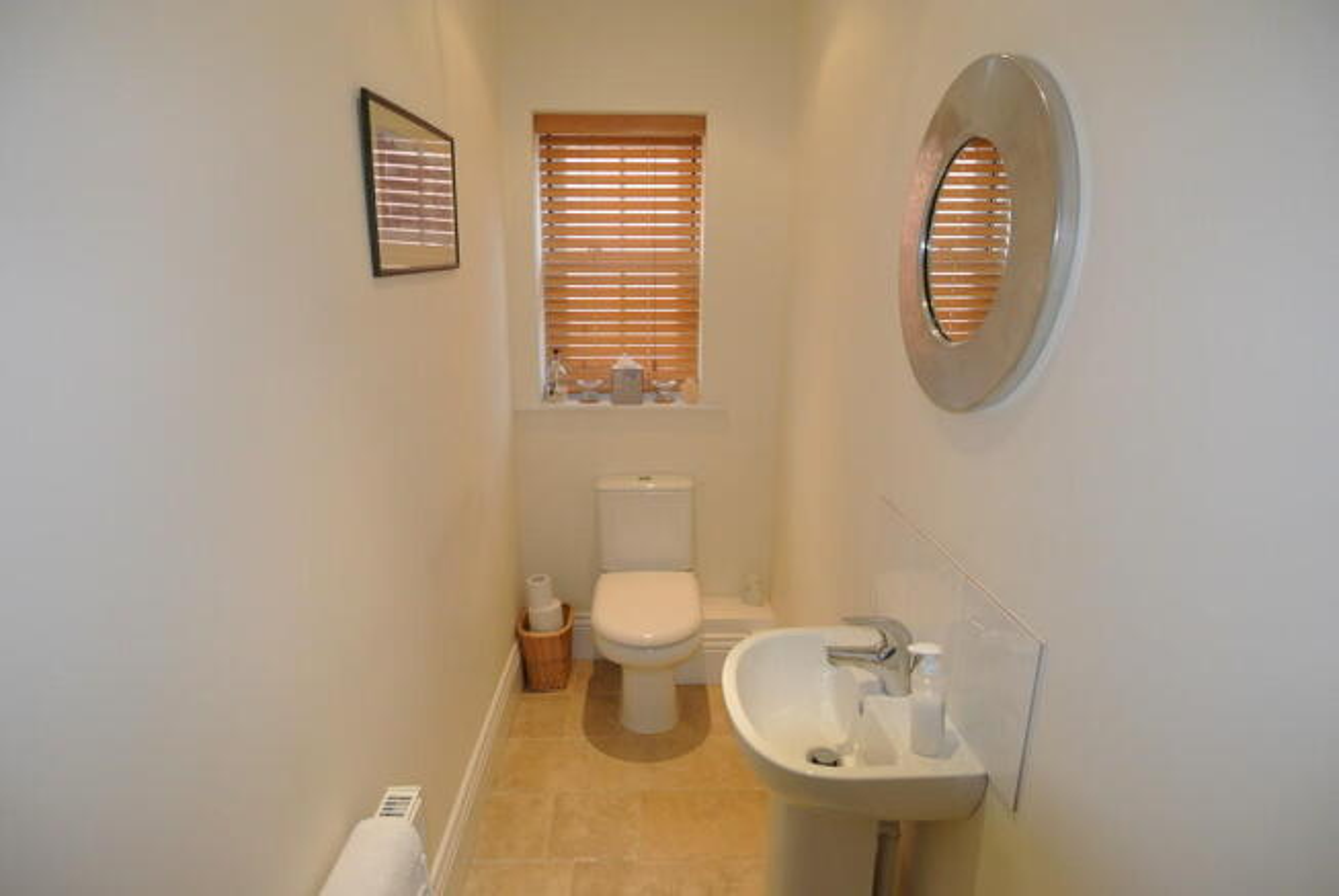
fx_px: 670
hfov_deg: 89.9
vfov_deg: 67.5
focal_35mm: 18
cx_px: 670
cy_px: 448
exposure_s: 1/60
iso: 200
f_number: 3.5
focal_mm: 6.7
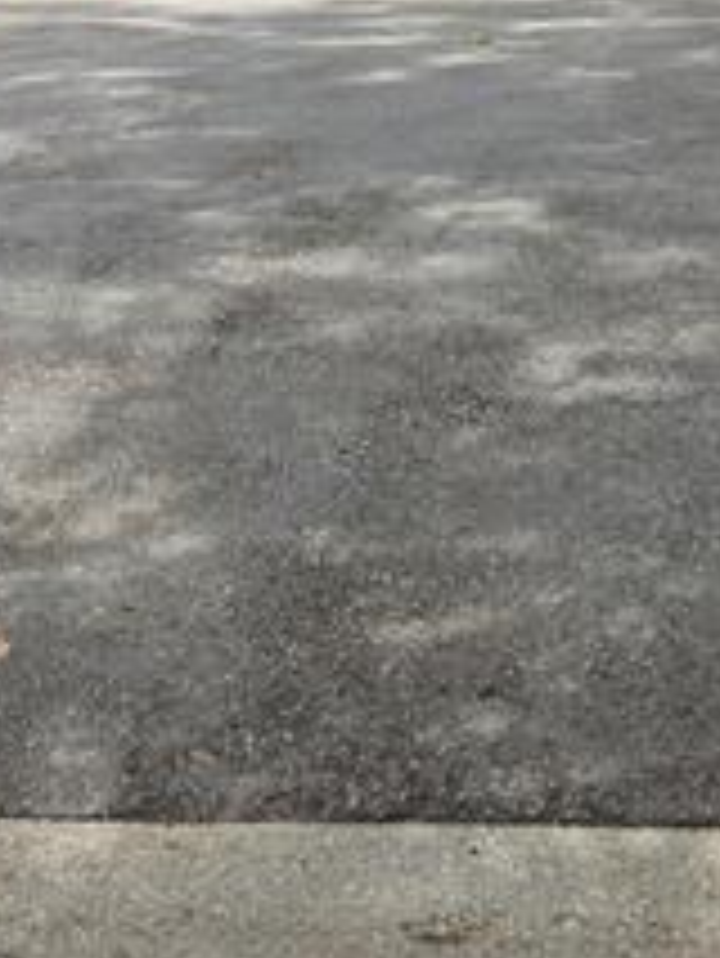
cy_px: -472
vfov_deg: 20.3
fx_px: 2300
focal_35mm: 83
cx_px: 657
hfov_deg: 17.5
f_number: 1.7
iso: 80
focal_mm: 6.3
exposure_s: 1/1723
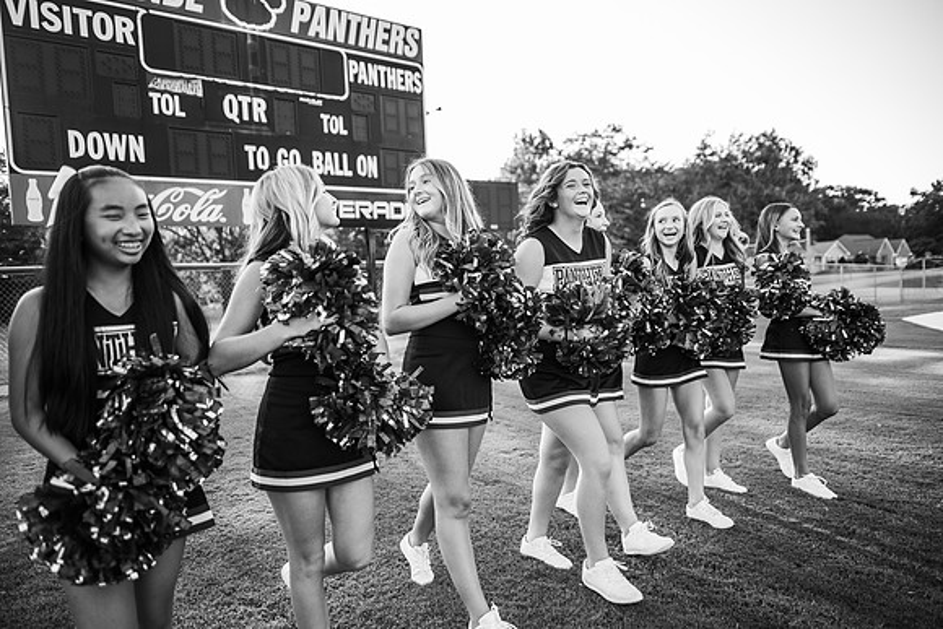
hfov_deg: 73.7
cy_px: 314
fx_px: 629
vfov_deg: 53.2
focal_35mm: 24
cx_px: 472
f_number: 2
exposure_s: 1/500
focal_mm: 24
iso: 125
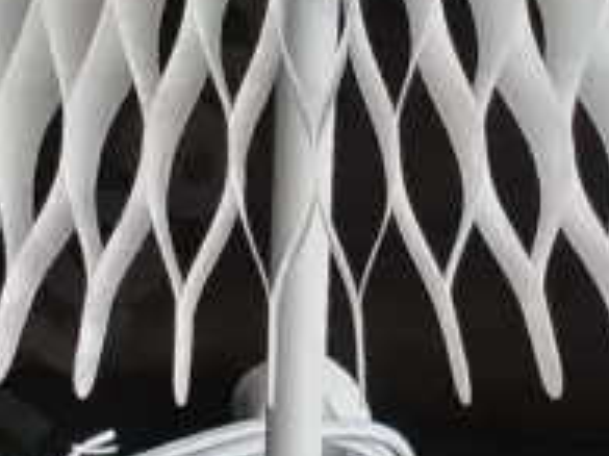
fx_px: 2497
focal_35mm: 142
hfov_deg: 13.9
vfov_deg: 10.4
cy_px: 28
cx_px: 272
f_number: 2
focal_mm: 2.87
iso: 40
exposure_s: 1/100
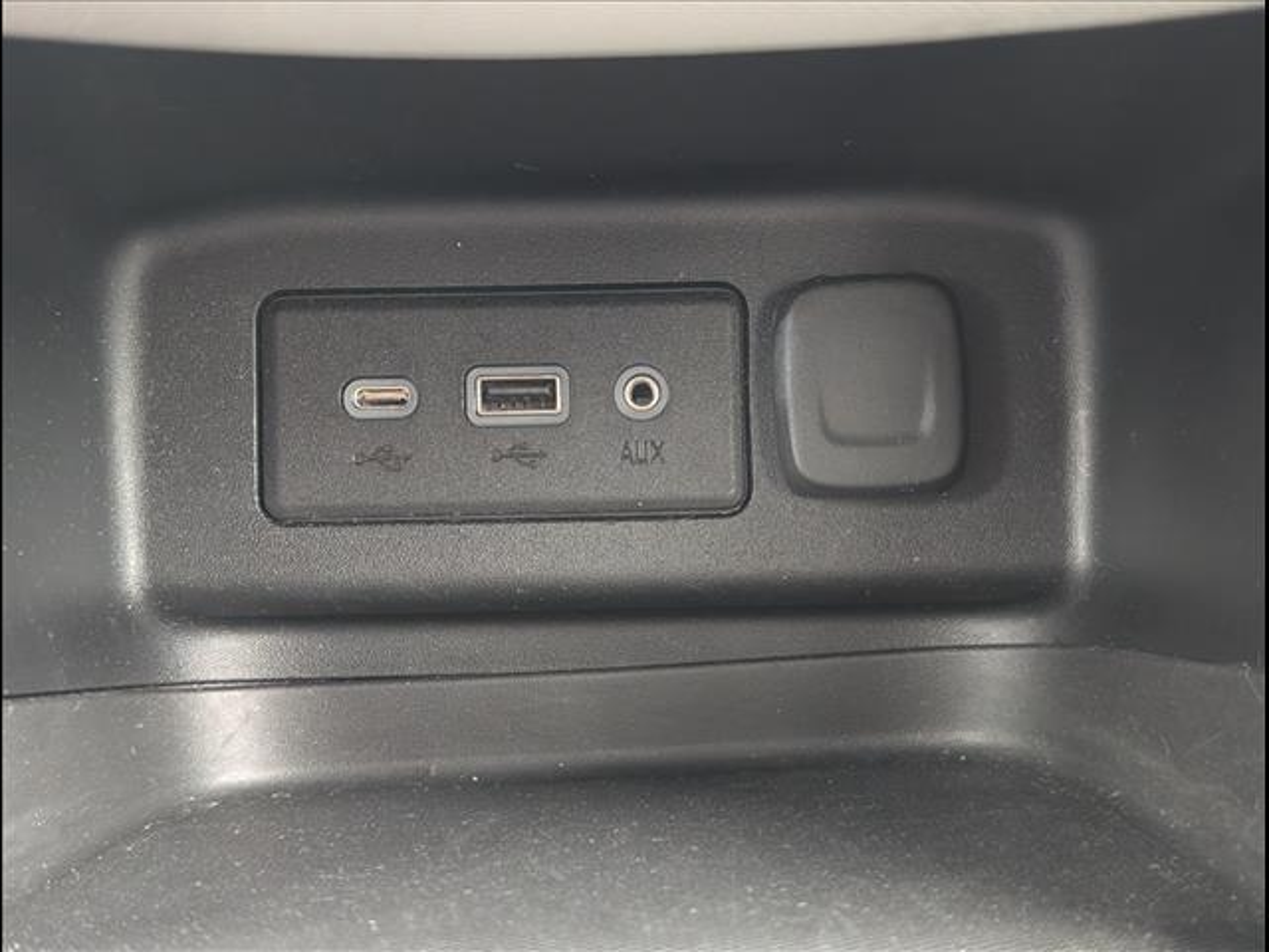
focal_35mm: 49
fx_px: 1796
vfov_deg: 29.7
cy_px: 476
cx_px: 634
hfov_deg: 38.9
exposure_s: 1/164
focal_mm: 6.9
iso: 1118
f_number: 1.68
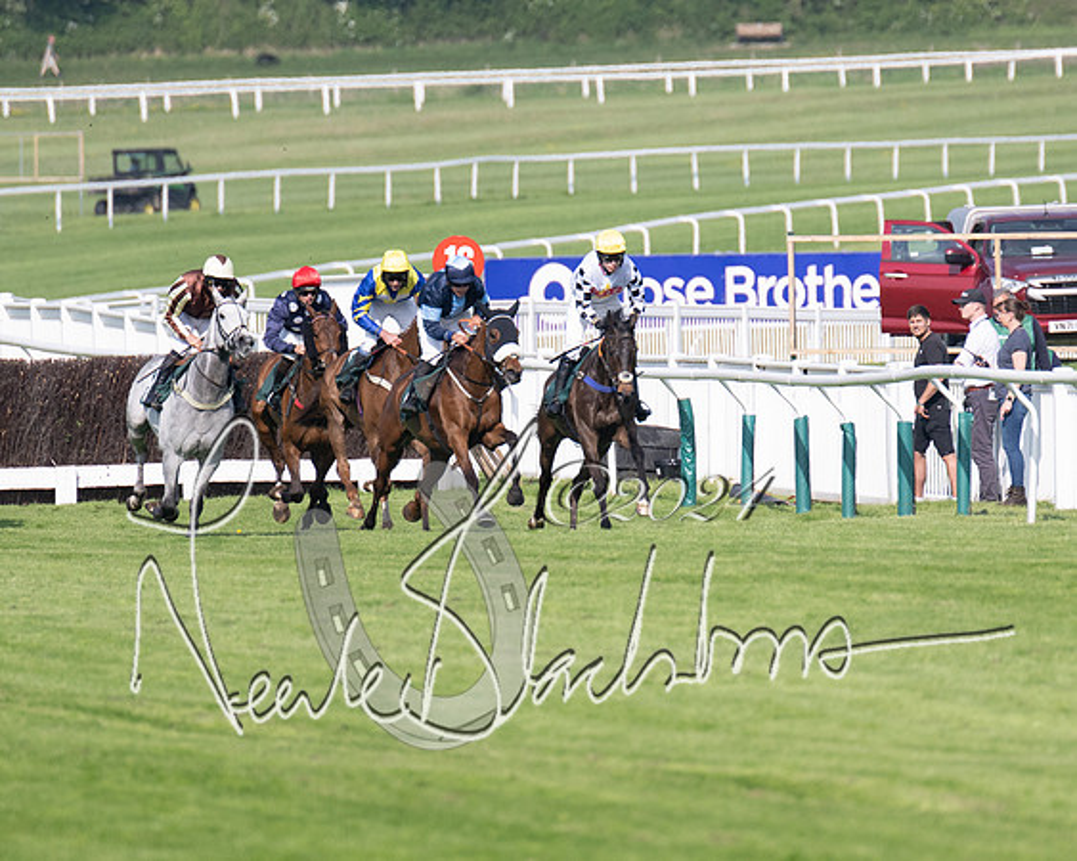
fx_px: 20956
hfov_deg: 2.9
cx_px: 574
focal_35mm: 658
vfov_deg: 2.4
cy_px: 417
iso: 400
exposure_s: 1/3200
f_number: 4
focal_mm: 280
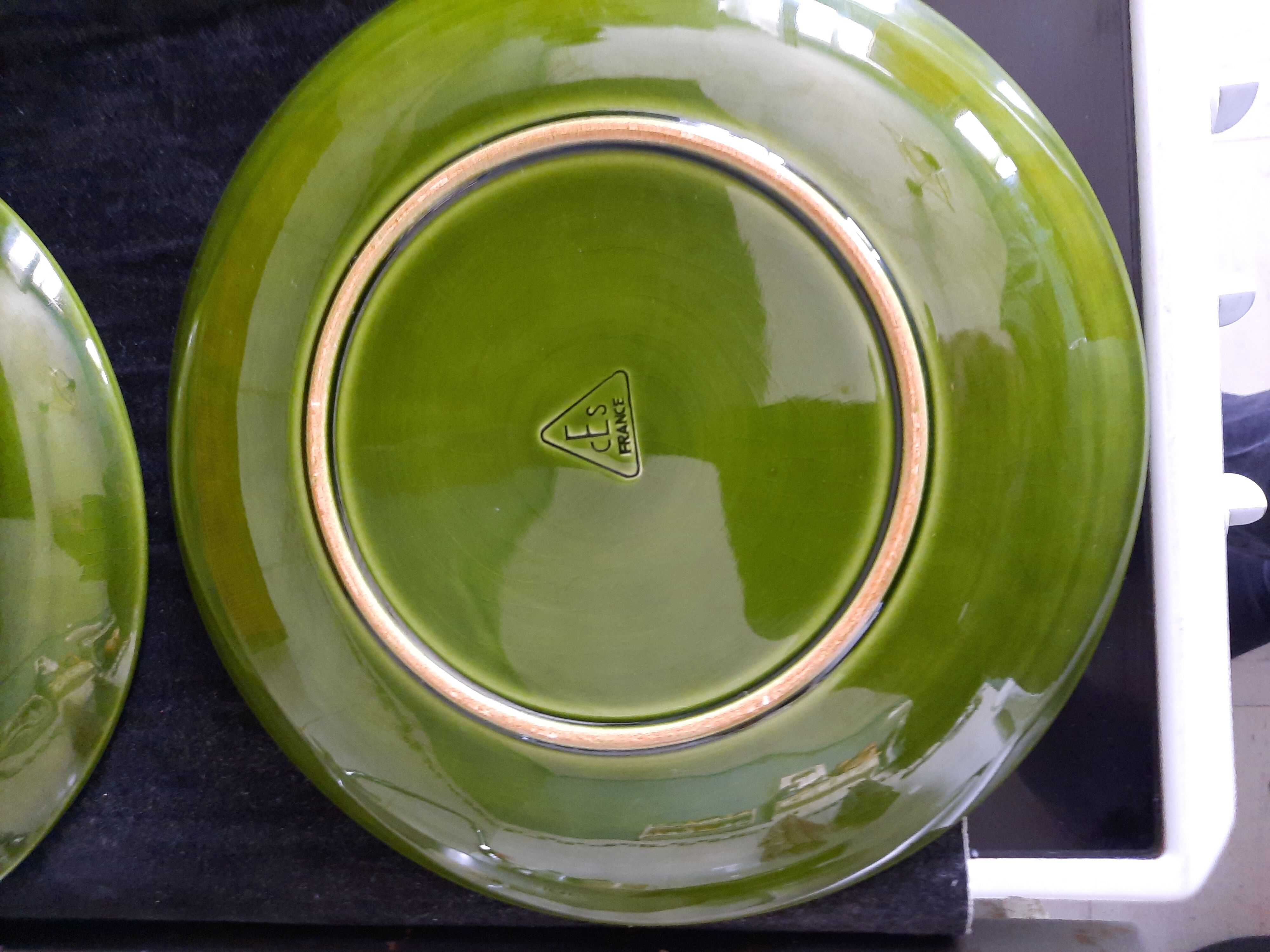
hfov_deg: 69.4
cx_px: 635
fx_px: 917
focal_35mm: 25
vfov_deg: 54.9
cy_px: 476
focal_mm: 4.6
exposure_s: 1/25
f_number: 2
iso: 640
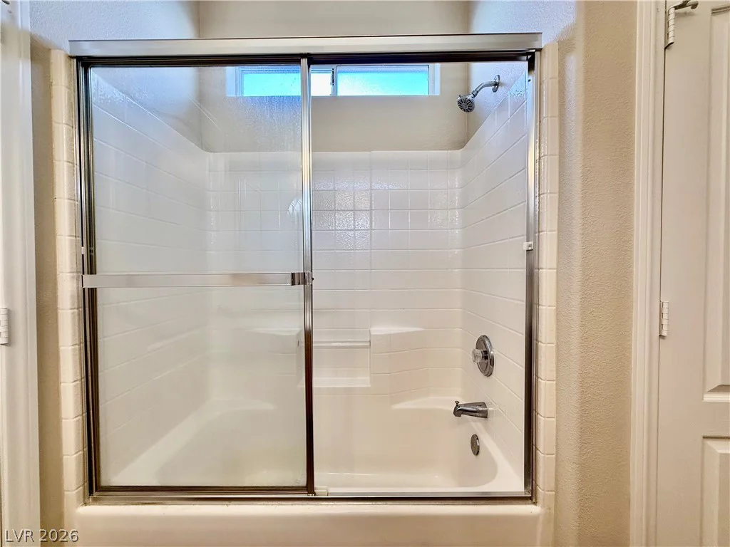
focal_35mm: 14
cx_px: 365
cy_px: 274
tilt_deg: -1.1
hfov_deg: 102.1
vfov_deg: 85.7
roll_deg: -0.1
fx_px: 295
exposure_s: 1/120
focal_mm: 2.22
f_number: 2.2
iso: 160
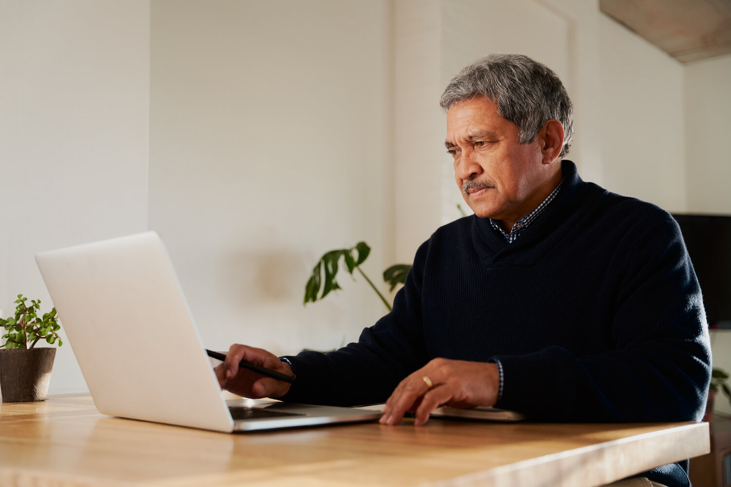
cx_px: 366
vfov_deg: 29.9
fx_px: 914
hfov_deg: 43.6
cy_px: 244
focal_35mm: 45
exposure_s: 1/125
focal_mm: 45
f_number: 2.8
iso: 640
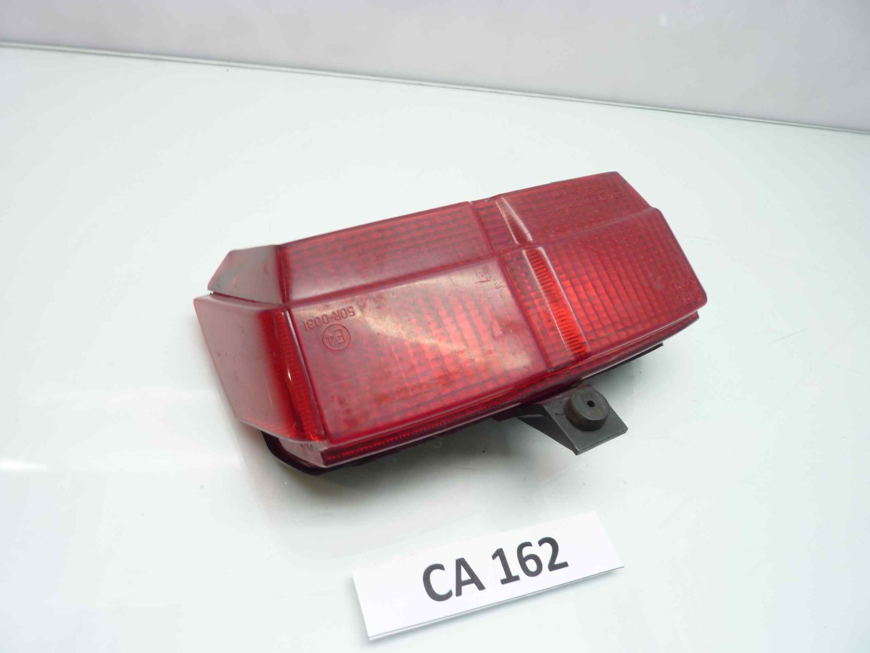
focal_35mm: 25
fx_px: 628
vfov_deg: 54.9
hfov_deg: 69.4
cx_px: 435
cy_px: 326
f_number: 3.3
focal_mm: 4.1
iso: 80
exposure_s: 1/13
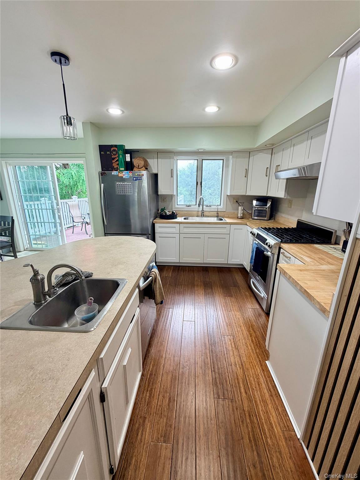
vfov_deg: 102.1
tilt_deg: -14.5
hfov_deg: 85.7
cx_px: 180
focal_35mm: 14
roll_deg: -0.6
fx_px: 194
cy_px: 240
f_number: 2.2
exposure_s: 1/120
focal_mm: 2.22
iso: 125
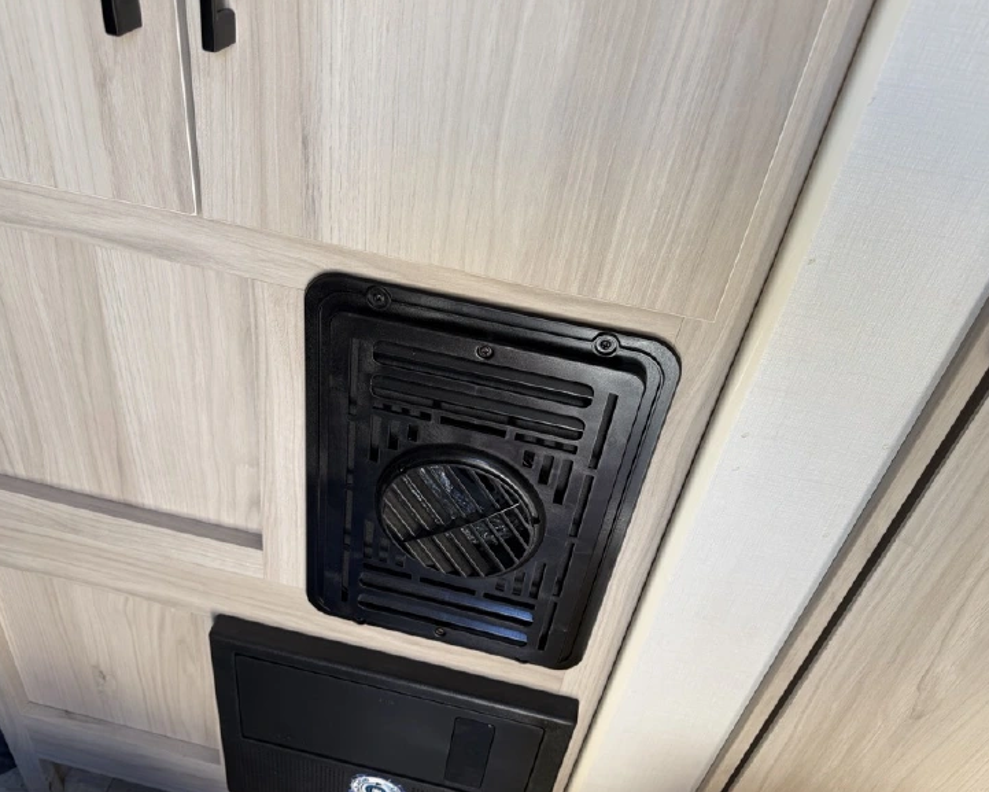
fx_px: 761
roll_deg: -8.4
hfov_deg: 66.0
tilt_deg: -35.1
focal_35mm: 26
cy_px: 398
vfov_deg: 54.9
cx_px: 477
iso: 80
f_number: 1.78
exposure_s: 1/121
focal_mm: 6.76
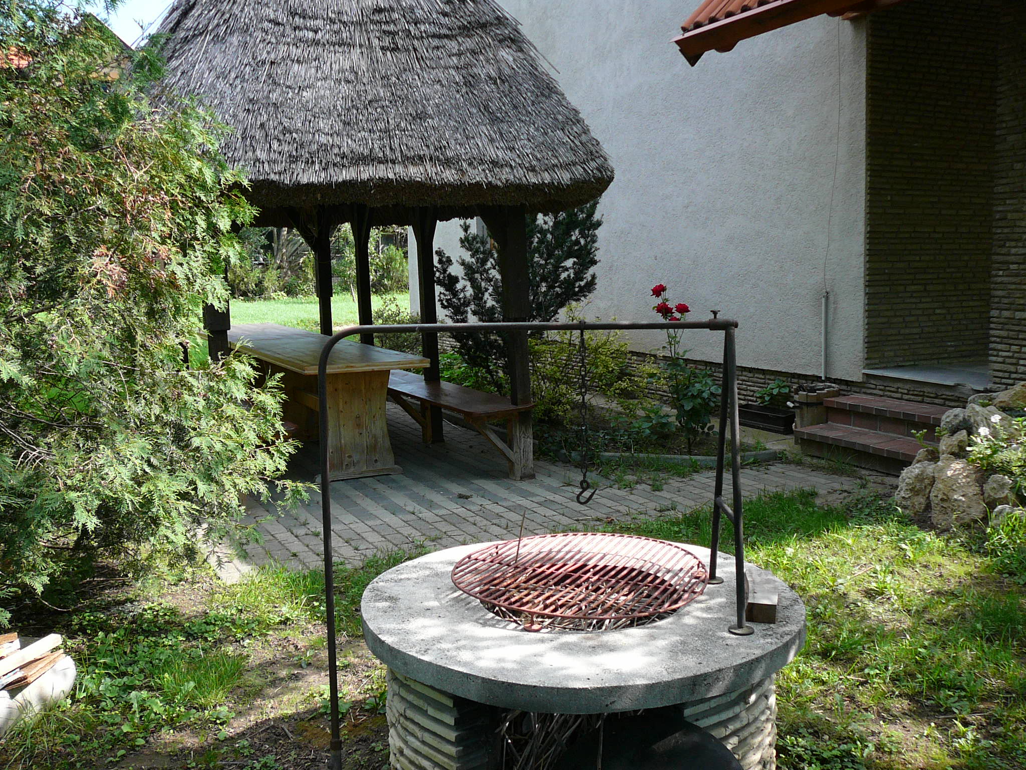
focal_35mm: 35
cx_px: 513
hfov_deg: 52.6
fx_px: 1037
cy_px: 385
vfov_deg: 40.7
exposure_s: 1/250
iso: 80
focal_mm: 5.2
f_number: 2.8
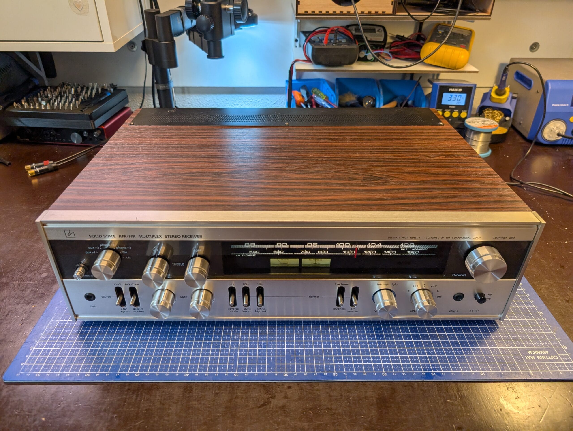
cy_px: 216
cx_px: 286
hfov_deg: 71.5
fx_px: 398
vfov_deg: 56.9
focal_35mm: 24
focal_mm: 6.9
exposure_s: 1/451
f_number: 1.68
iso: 32
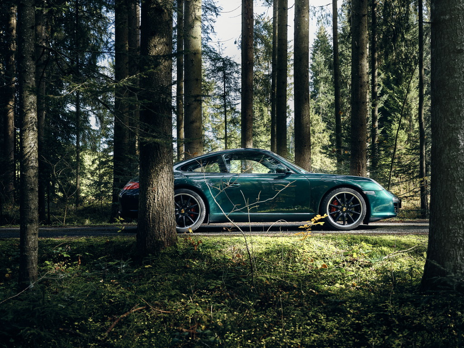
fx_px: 496
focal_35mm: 37
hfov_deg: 50.1
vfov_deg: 38.7
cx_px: 232
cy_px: 174
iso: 200
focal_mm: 46.5
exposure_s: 1/105
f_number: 4
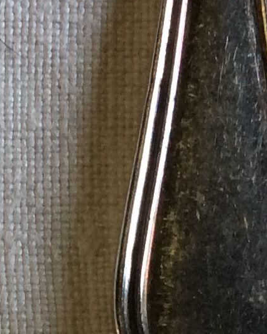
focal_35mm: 152
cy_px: 540
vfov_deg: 12.0
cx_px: -74
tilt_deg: -86.6
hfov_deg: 10.0
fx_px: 1503
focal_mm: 3.3
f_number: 2.4
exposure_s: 1/25
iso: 80
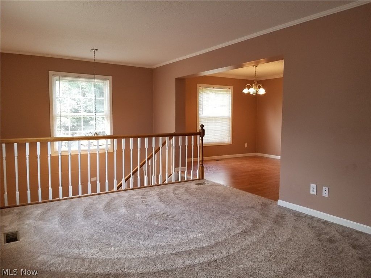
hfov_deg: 67.3
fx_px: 279
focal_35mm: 26
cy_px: 139
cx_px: 186
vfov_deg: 53.1
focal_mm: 4.25
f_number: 1.7
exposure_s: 1/60
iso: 64
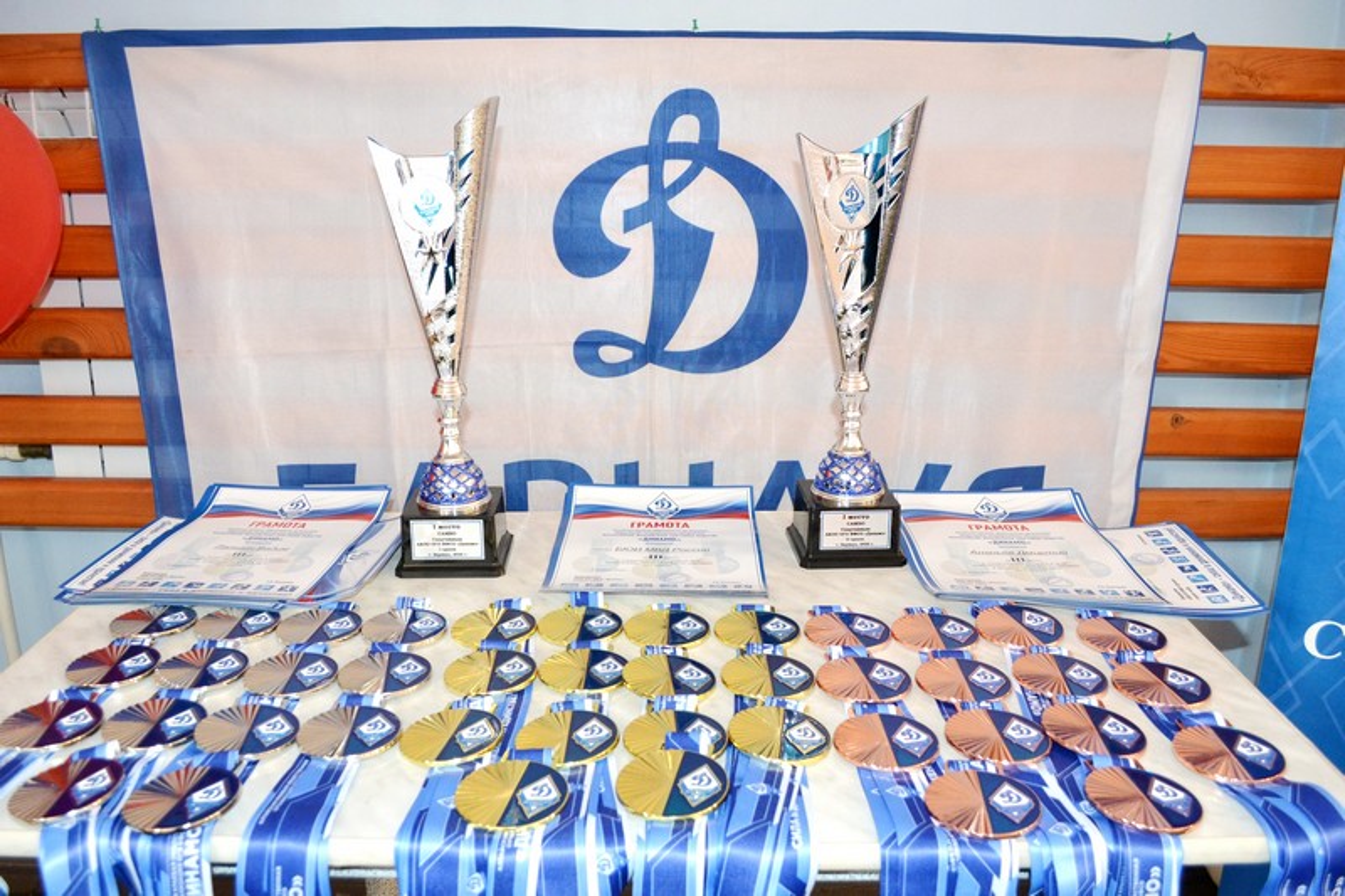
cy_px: 448
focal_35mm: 30
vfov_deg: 43.6
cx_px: 672
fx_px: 1121
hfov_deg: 61.9
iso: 1600
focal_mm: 20
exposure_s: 1/60
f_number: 5.6
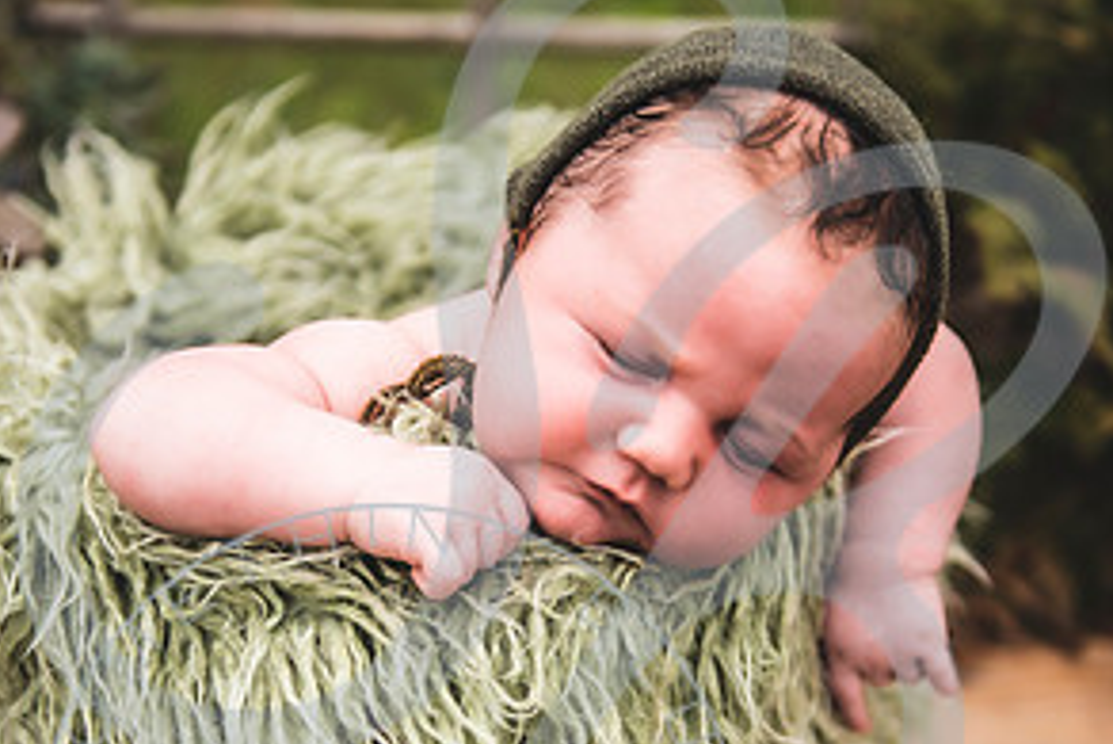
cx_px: 560
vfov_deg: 18.3
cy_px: 568
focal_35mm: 74
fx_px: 2289
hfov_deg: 27.3
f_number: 2.8
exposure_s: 1/500
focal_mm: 48
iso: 100
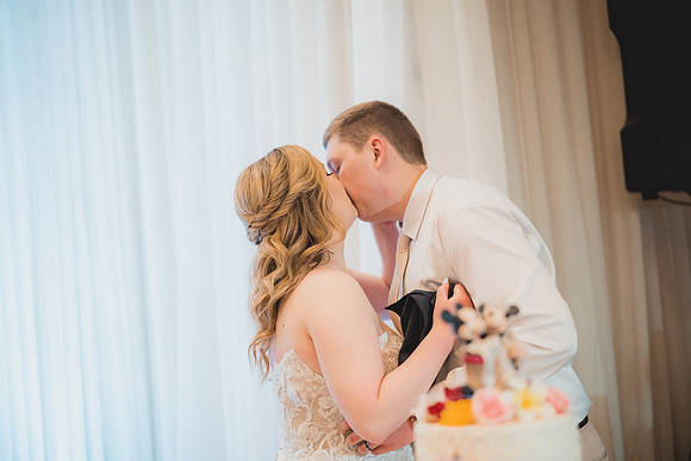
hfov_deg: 39.6
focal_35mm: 50
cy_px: 230
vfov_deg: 27.0
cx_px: 346
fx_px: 960
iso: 1250
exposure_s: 1/500
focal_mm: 50
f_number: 1.4
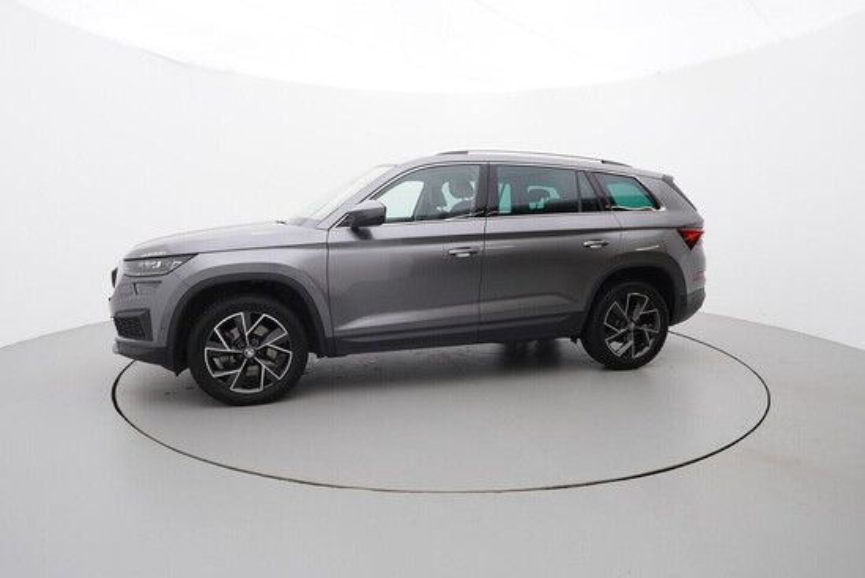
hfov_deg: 77.3
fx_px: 541
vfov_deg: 56.2
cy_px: 289
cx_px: 432
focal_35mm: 22
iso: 200
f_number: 5
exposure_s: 1/80
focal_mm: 15
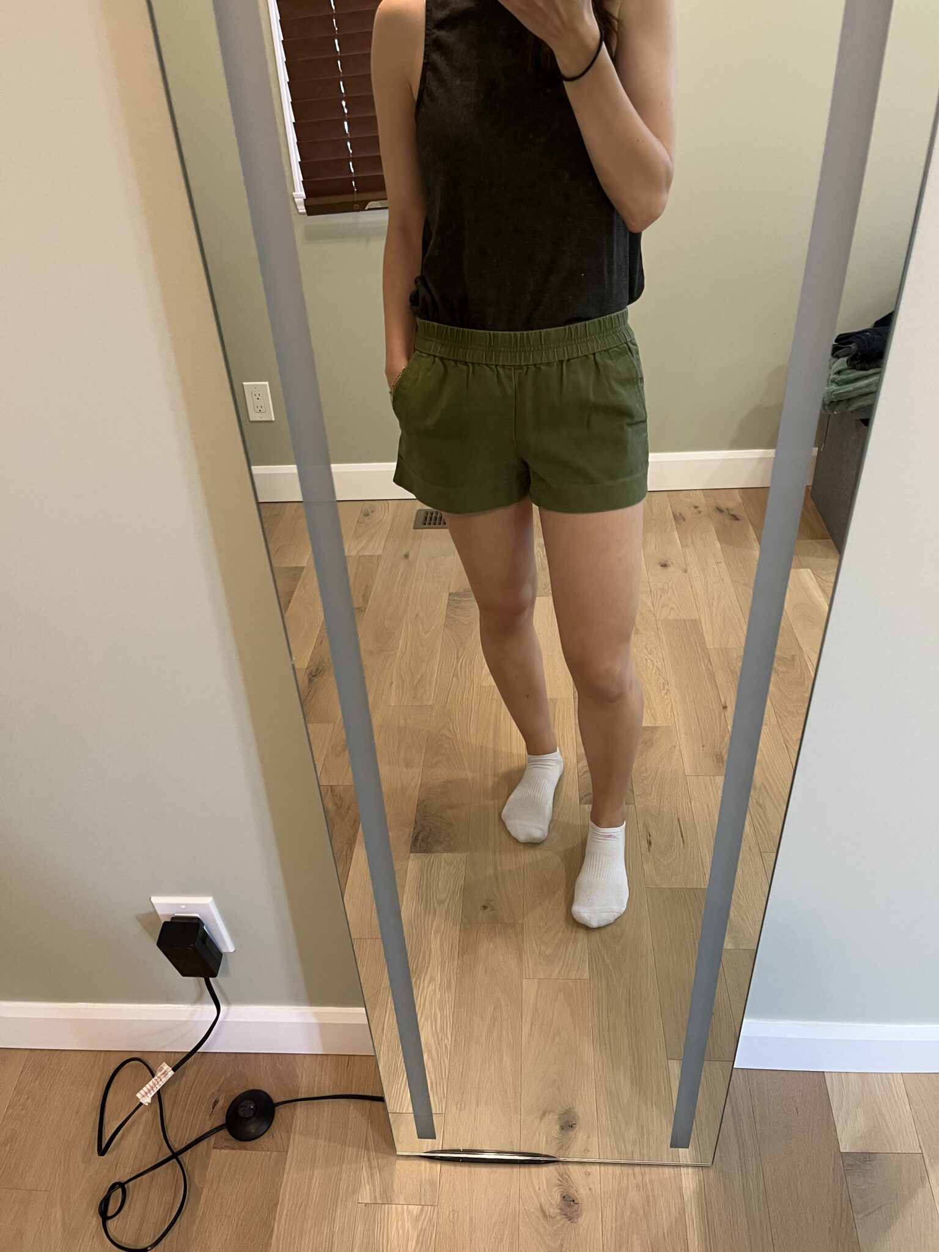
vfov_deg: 67.3
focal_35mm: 26
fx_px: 940
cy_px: 626
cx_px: 470
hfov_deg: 53.1
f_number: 1.6
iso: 400
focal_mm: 5.1
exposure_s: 1/60
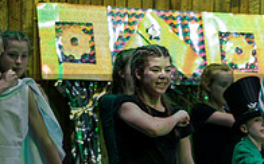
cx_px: 360
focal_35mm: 321
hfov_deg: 6.5
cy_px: 163
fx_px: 2307
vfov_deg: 4.1
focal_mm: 95
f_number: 2.8
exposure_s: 1/50
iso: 320
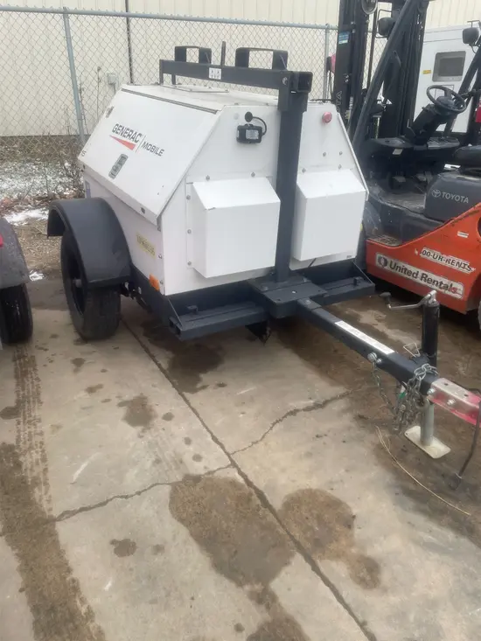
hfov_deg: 53.1
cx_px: 240
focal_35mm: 26
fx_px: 482
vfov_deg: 67.3
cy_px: 320
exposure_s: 1/1043
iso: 32
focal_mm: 4.2
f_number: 1.6
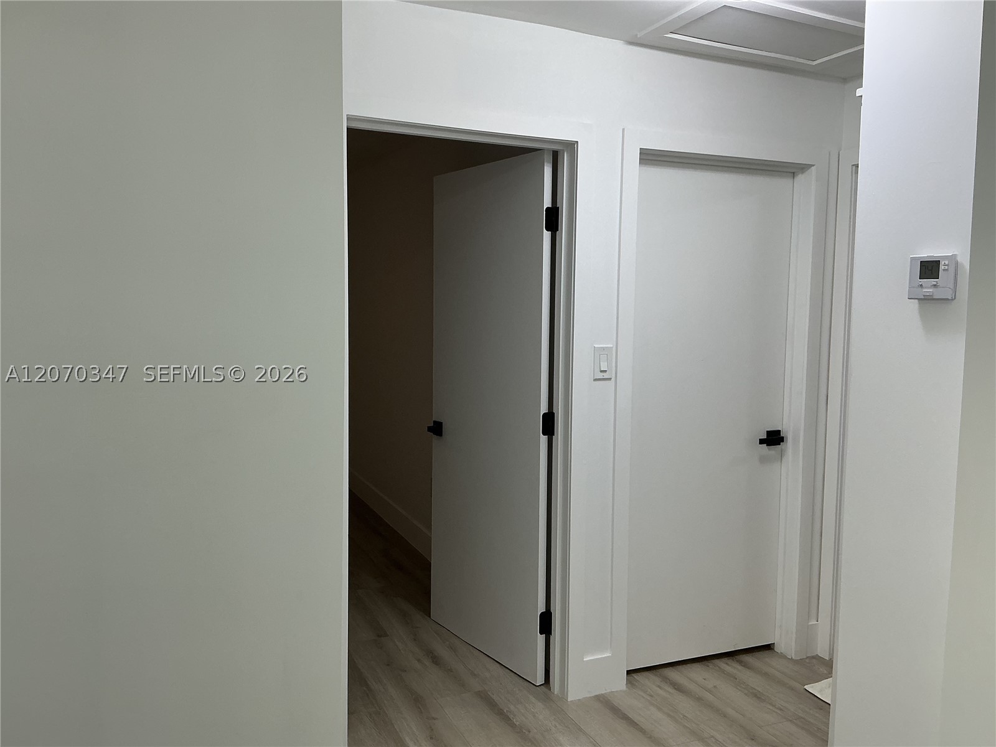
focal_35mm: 29
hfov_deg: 61.7
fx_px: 834
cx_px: 498
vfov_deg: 48.2
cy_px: 374
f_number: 1.8
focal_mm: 3
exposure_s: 1/100
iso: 50
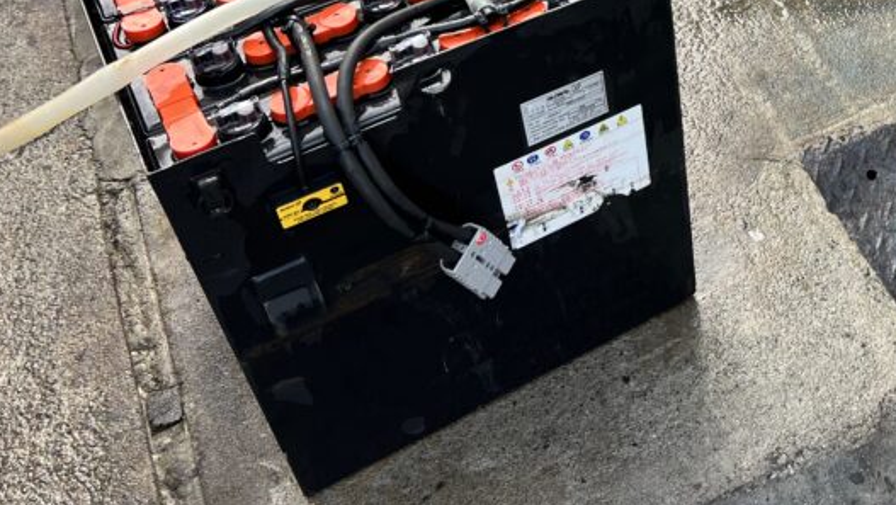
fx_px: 1307
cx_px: 857
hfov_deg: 35.0
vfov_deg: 21.1
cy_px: -5
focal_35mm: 55
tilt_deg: -42.4
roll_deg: -1.0
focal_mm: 5.7
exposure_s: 1/179
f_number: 1.5
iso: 40
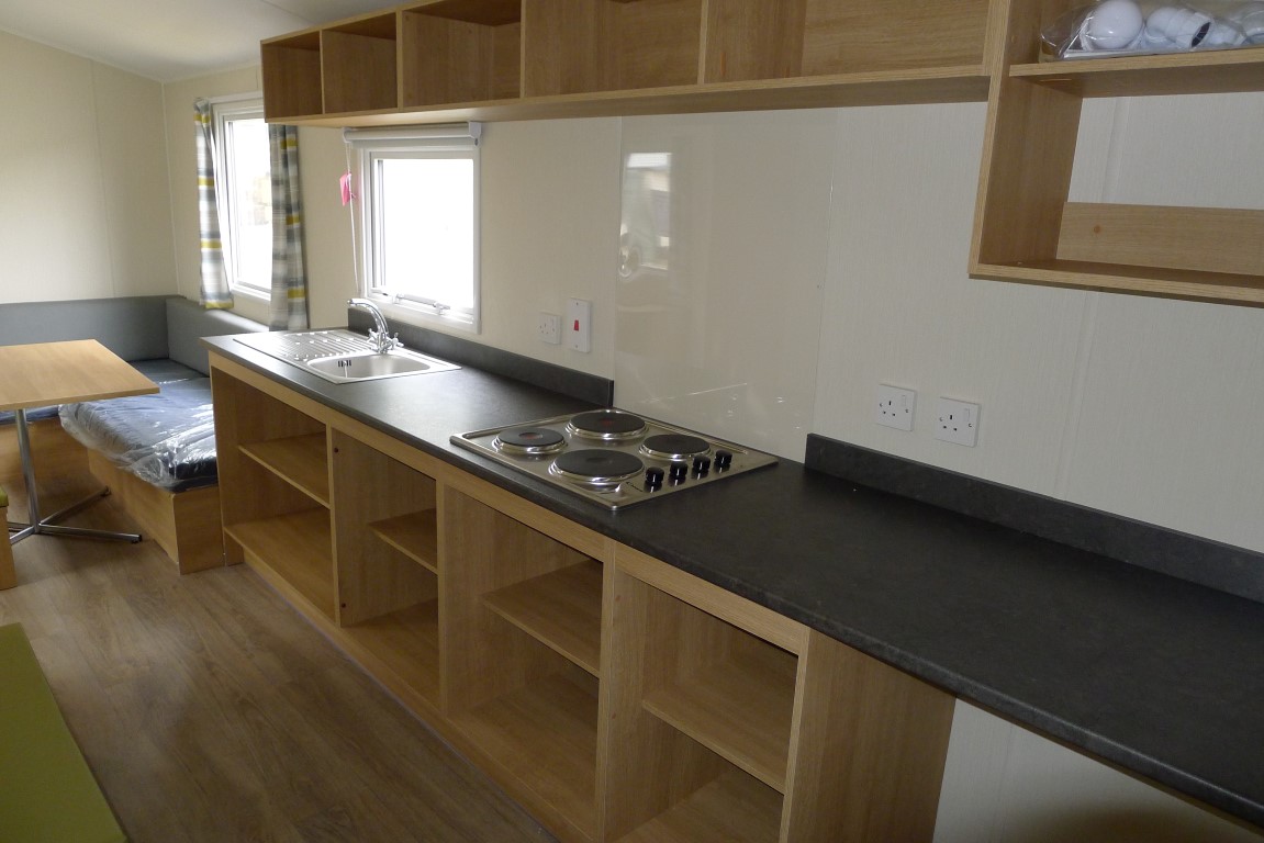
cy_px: 422
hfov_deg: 73.7
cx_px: 632
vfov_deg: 53.2
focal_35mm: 24
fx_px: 843
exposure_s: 1/60
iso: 320
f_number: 2
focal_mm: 5.1
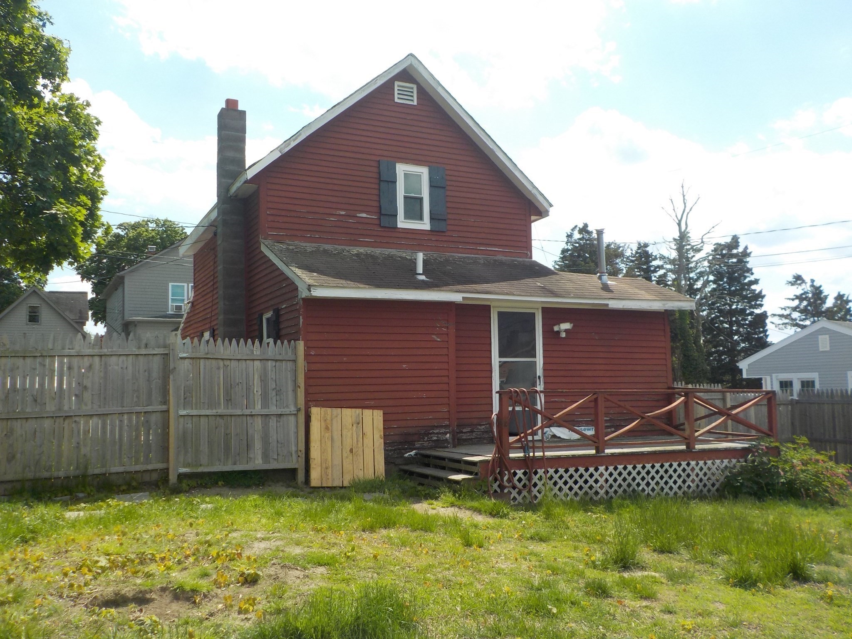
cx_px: 426
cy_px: 320
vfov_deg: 46.8
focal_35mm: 30
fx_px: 738
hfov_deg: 60.0
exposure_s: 1/1000
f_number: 3.3
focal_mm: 4.1
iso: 125
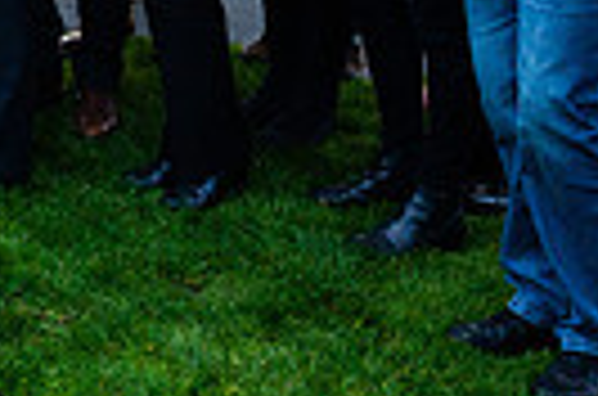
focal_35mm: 106
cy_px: -364
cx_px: -180
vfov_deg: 11.7
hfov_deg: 18.0
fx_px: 1757
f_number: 4
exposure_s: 1/4000
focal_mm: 24
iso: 500
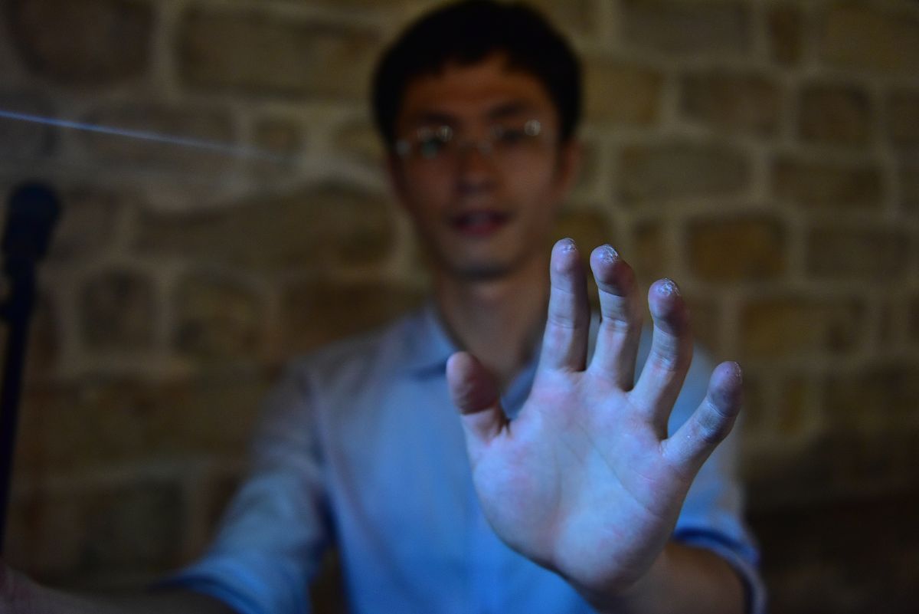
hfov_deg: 55.8
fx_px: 868
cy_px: 307
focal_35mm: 34
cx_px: 460
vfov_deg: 38.9
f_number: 2.8
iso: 4000
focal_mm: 34
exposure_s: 1/125
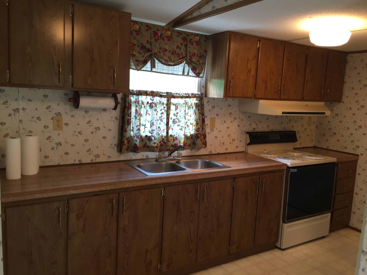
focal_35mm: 29
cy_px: 138
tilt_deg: -5.4
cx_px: 184
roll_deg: -2.7
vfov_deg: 48.2
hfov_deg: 61.7
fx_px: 307
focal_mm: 4.15
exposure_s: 1/30
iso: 80
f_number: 2.2
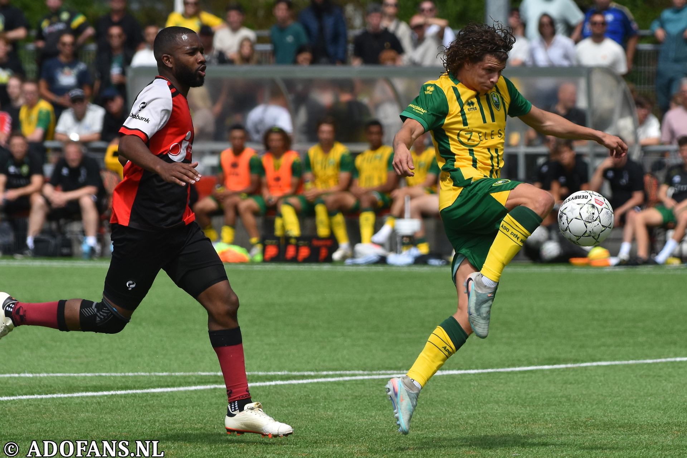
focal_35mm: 270
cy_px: 229
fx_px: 5152
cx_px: 344
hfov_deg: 7.6
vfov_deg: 5.1
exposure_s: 1/2500
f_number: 4
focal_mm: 180
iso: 250
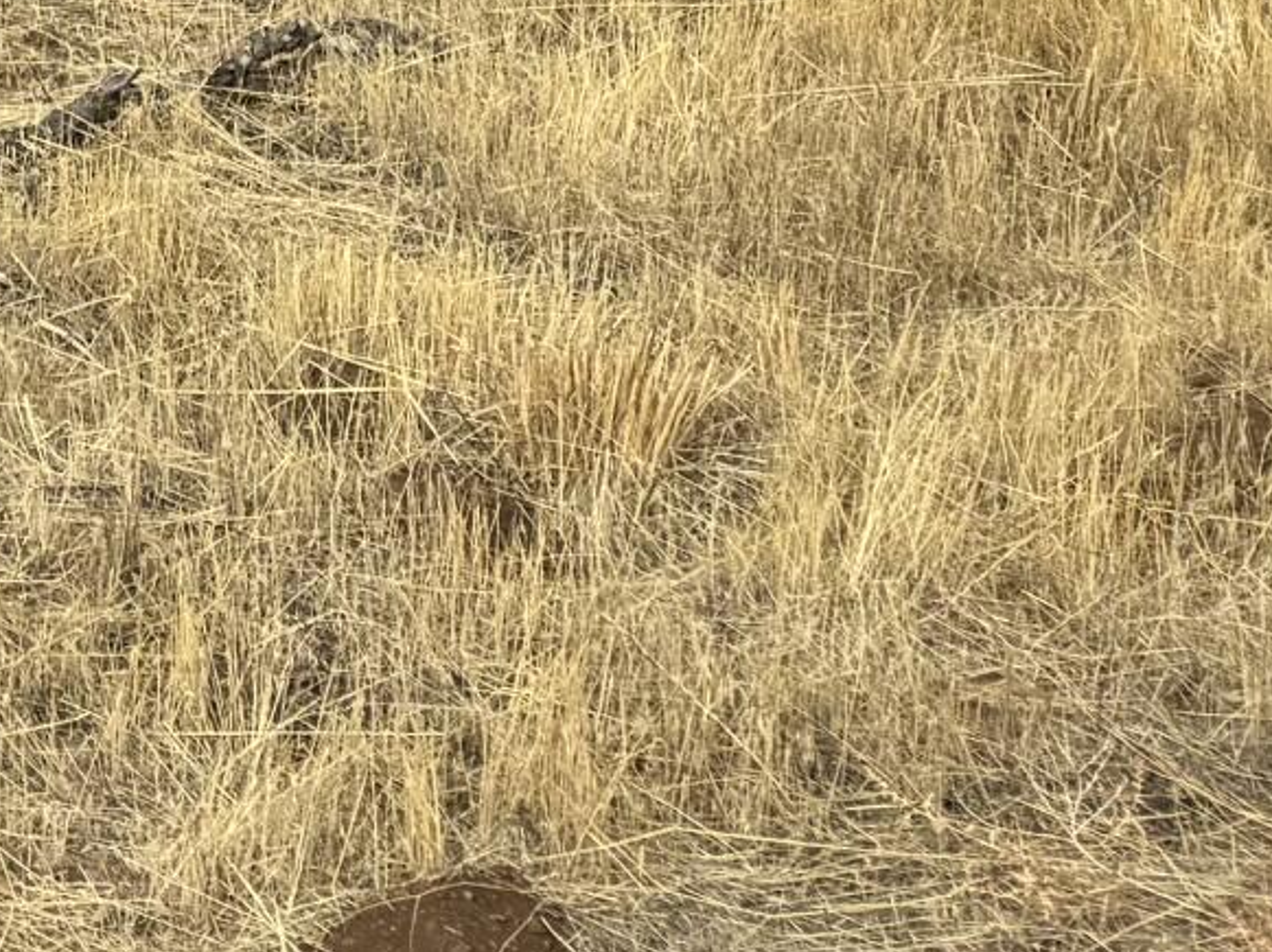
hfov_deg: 12.7
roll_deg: -3.7
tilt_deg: -5.4
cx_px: -1688
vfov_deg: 10.8
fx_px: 4554
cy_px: -1020
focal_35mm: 124
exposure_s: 1/3802
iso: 80
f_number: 1.78
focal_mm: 6.76
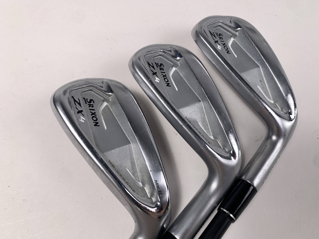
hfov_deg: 67.3
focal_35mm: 26
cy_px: 120
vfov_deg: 53.1
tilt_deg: -67.7
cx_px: 160
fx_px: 240
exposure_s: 1/215
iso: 25
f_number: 1.8
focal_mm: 4.25
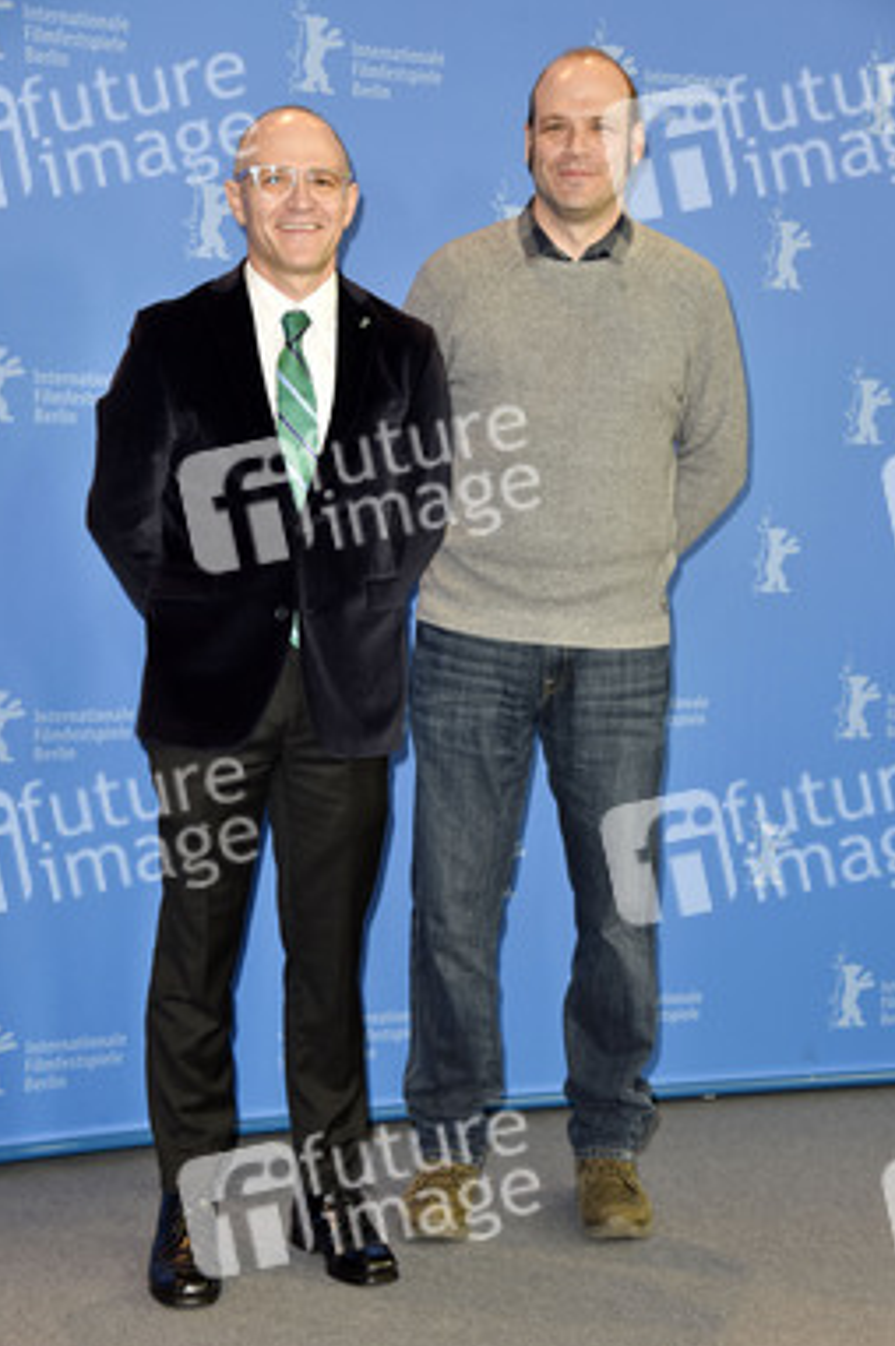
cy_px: 666
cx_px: 462
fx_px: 2540
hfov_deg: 20.0
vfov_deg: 29.7
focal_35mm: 68
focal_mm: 65
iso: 640
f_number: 5.6
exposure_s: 1/125
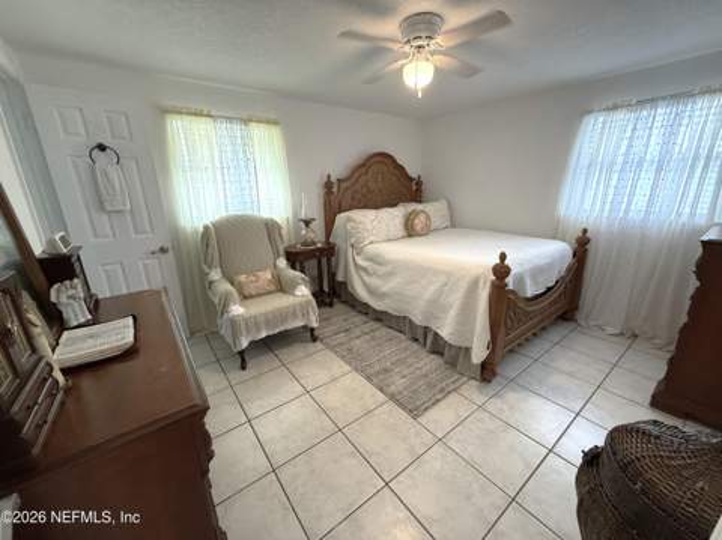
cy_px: 270
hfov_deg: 102.1
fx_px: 292
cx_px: 361
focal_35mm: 14
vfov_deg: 85.6
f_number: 2.2
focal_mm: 2.22
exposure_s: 1/120
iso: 400
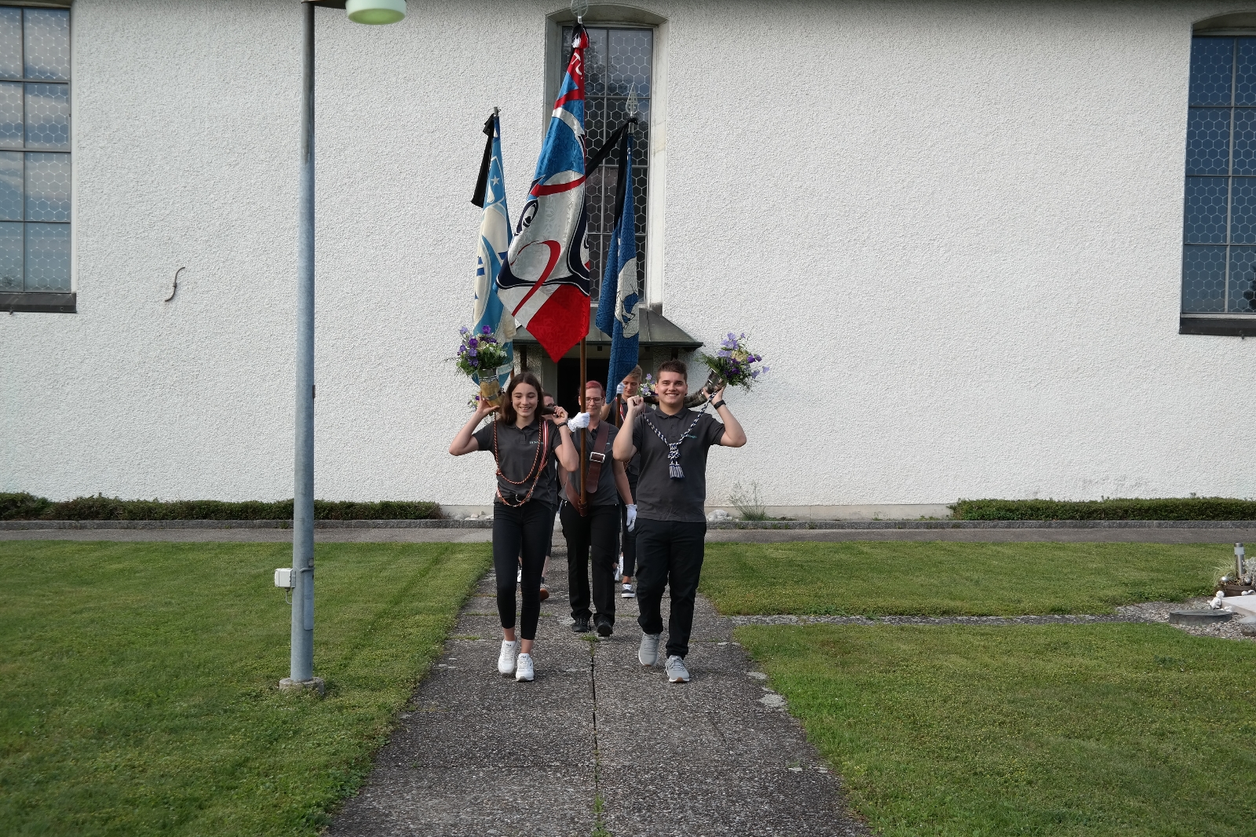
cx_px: 628
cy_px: 418
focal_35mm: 36
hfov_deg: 53.1
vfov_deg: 36.9
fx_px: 1256
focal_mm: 24
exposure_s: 1/200
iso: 100
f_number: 5.6
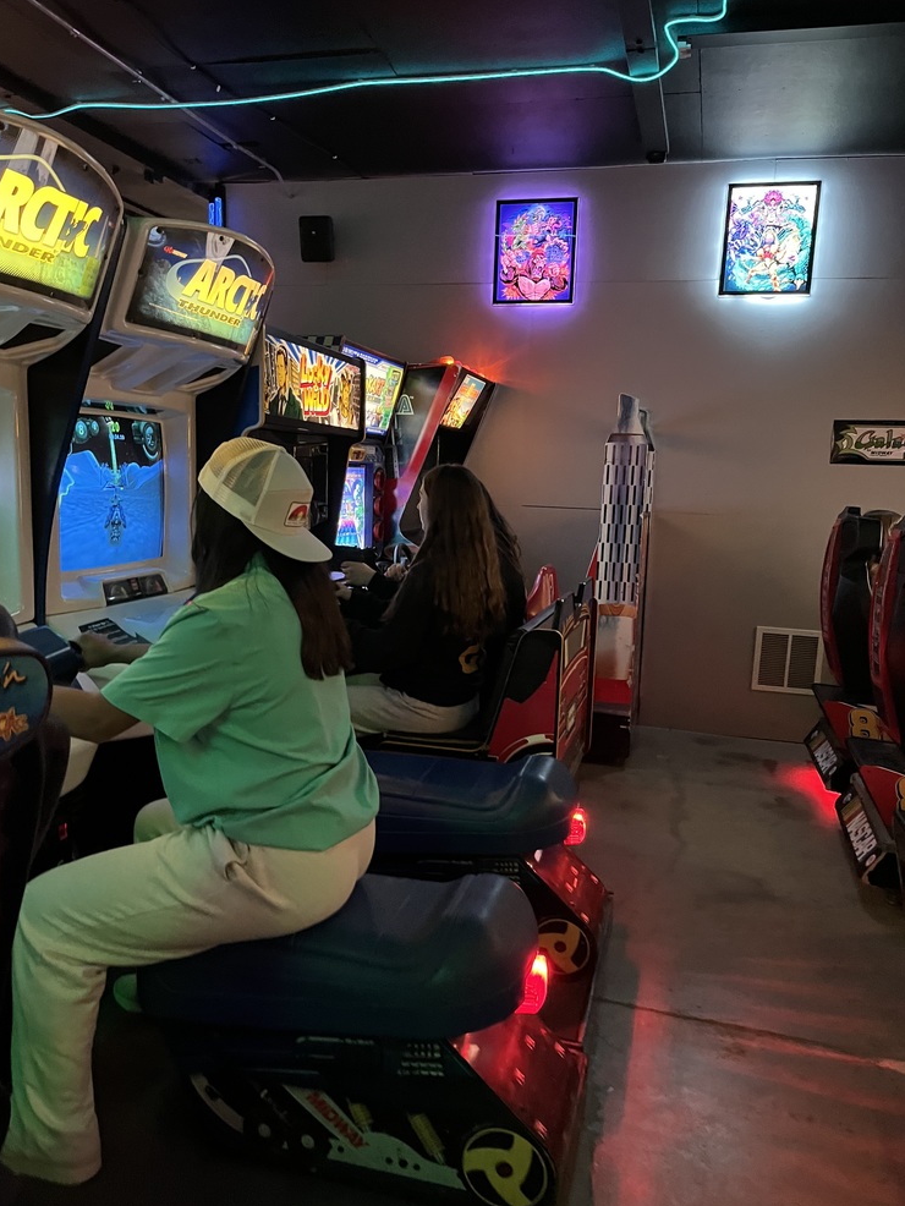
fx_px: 941
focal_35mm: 27
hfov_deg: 51.4
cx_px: 439
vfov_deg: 65.3
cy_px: 615
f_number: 1.6
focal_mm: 5.1
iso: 800
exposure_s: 1/30
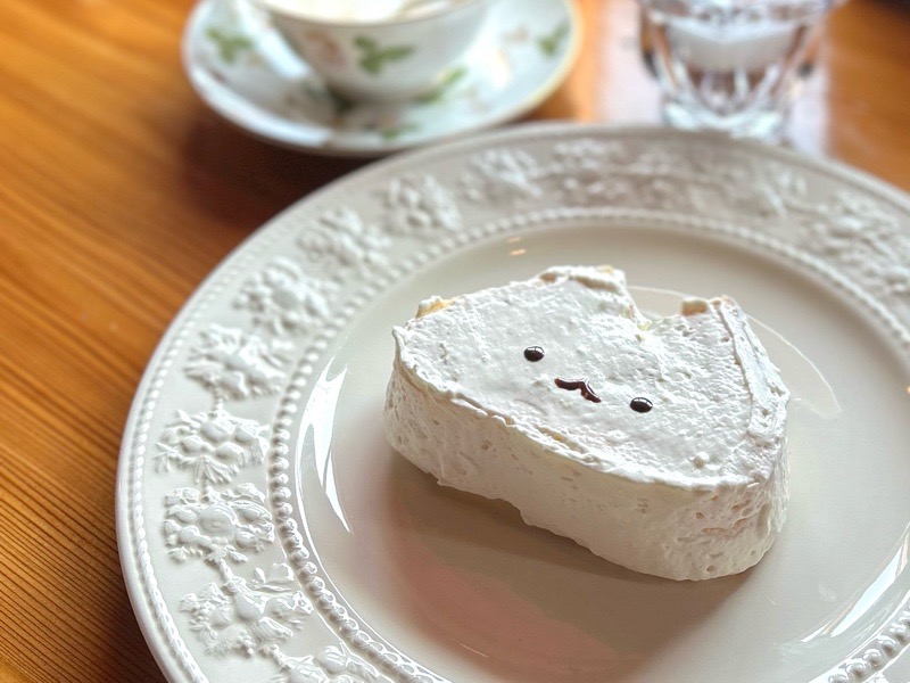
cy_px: 342
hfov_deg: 67.3
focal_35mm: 26
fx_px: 683
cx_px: 455
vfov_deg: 53.1
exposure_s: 1/211
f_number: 1.5
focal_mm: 5.7
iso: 40
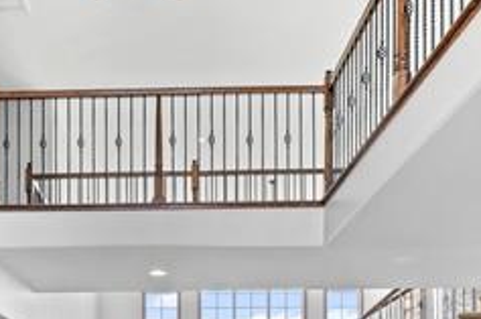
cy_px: 416
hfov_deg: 42.0
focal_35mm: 46
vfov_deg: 25.2
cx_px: 144
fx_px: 613
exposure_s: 1/20
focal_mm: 17
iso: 400
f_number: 8
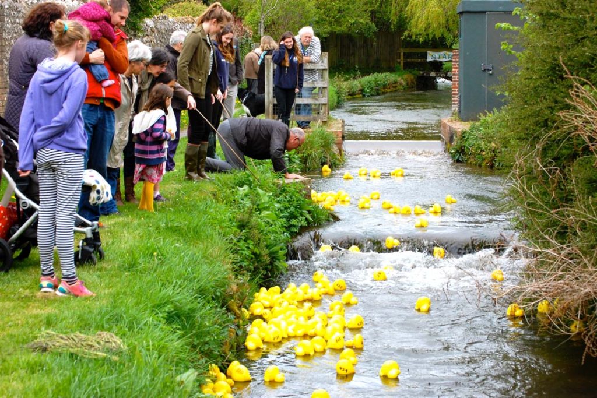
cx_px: 298
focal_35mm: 82
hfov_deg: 24.6
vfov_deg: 16.6
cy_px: 199
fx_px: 1368
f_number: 8
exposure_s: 1/200
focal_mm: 55
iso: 400
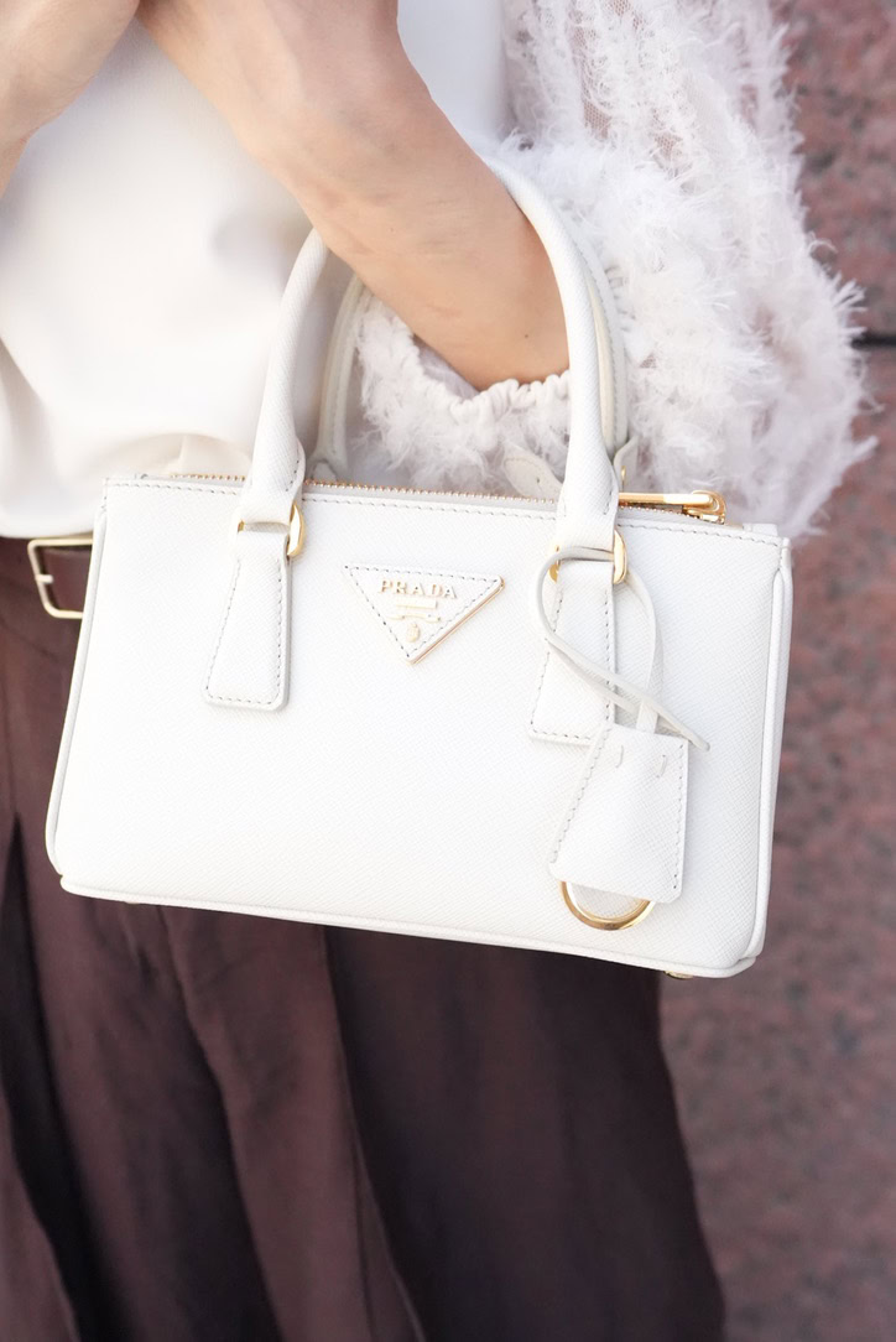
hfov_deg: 36.9
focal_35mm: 36
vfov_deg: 53.1
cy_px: 671
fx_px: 1342
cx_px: 448
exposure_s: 1/4098
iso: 8000
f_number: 2.8
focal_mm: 24
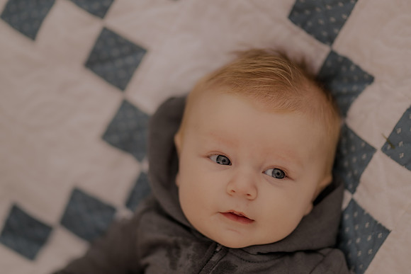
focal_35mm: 85
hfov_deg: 23.9
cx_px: 206
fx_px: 971
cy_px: 137
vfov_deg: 16.1
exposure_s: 1/320
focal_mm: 85
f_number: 1.4
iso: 200
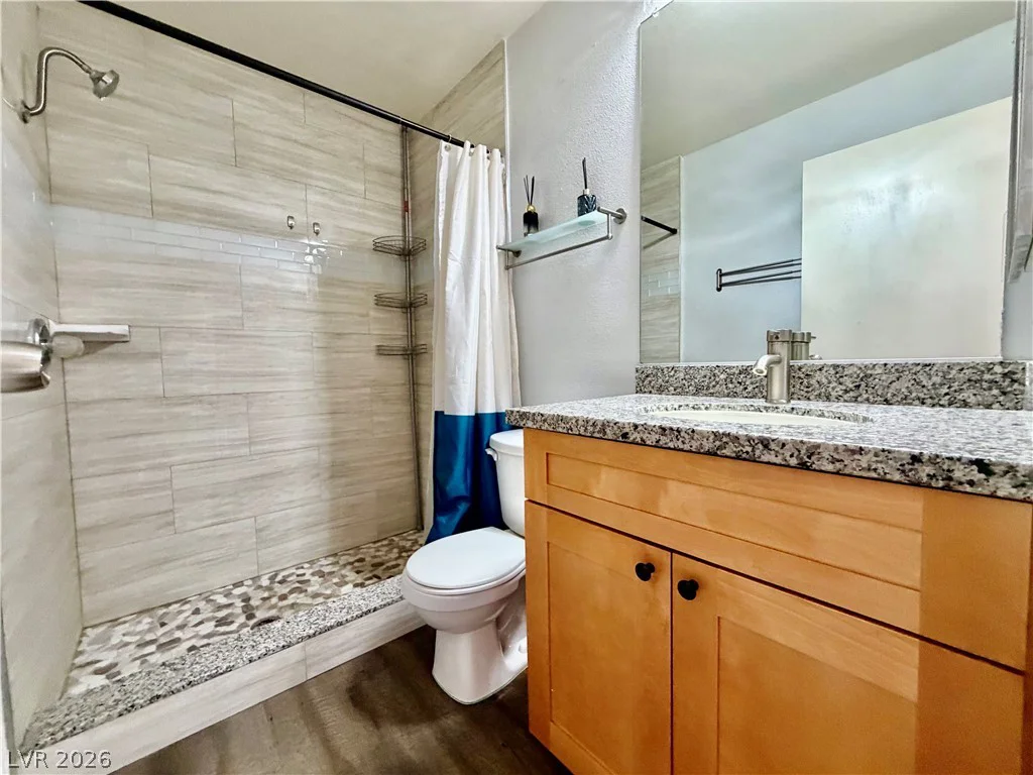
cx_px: 516
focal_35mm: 14
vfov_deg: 85.7
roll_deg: +1.5
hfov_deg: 102.1
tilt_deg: -3.6
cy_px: 388
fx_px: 418
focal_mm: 2.22
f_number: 2.2
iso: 500
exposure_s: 1/60
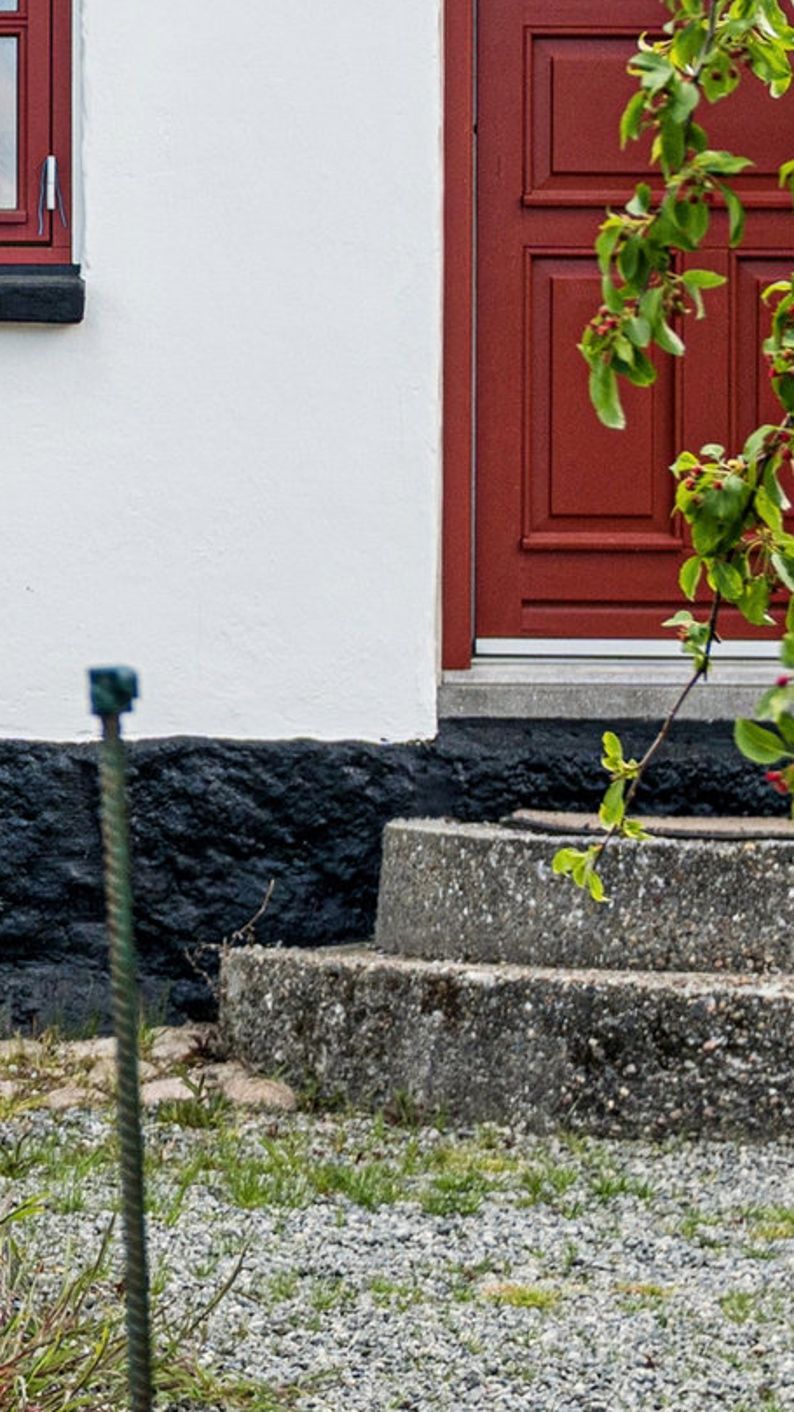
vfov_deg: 10.7
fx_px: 7412
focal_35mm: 198
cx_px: -408
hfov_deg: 6.1
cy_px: -276
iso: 200
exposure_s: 1/500
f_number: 4
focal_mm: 34
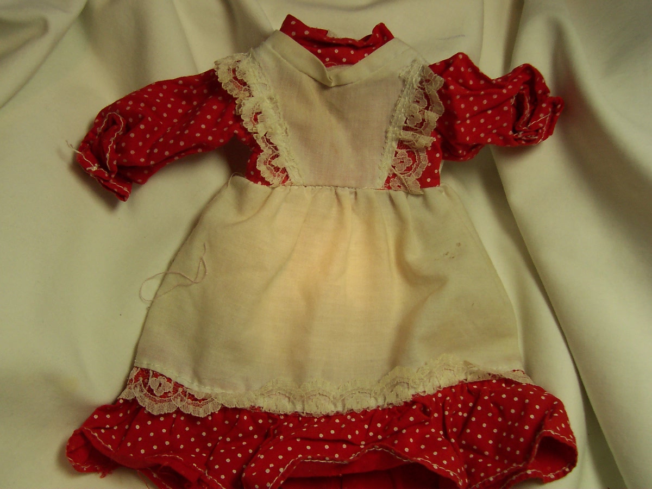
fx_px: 697
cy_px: 244
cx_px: 326
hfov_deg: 50.1
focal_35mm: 37
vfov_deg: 38.7
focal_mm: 5.6
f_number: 2.8
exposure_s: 1/90
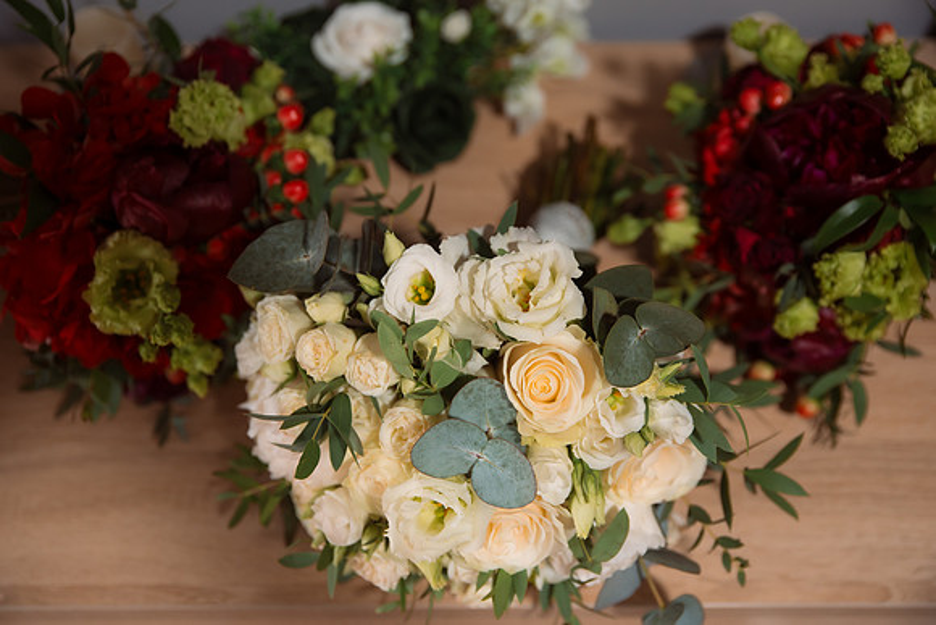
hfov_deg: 42.7
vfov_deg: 29.2
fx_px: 1197
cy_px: 312
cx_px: 468
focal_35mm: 46
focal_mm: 45
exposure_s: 1/160
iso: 640
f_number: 2.8
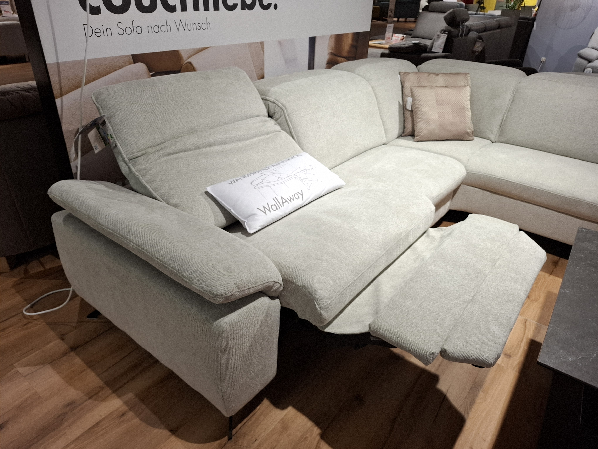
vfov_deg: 58.9
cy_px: 224
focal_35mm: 23
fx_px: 397
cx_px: 299
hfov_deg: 73.9
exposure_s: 1/100
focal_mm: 5.54
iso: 125
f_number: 1.8
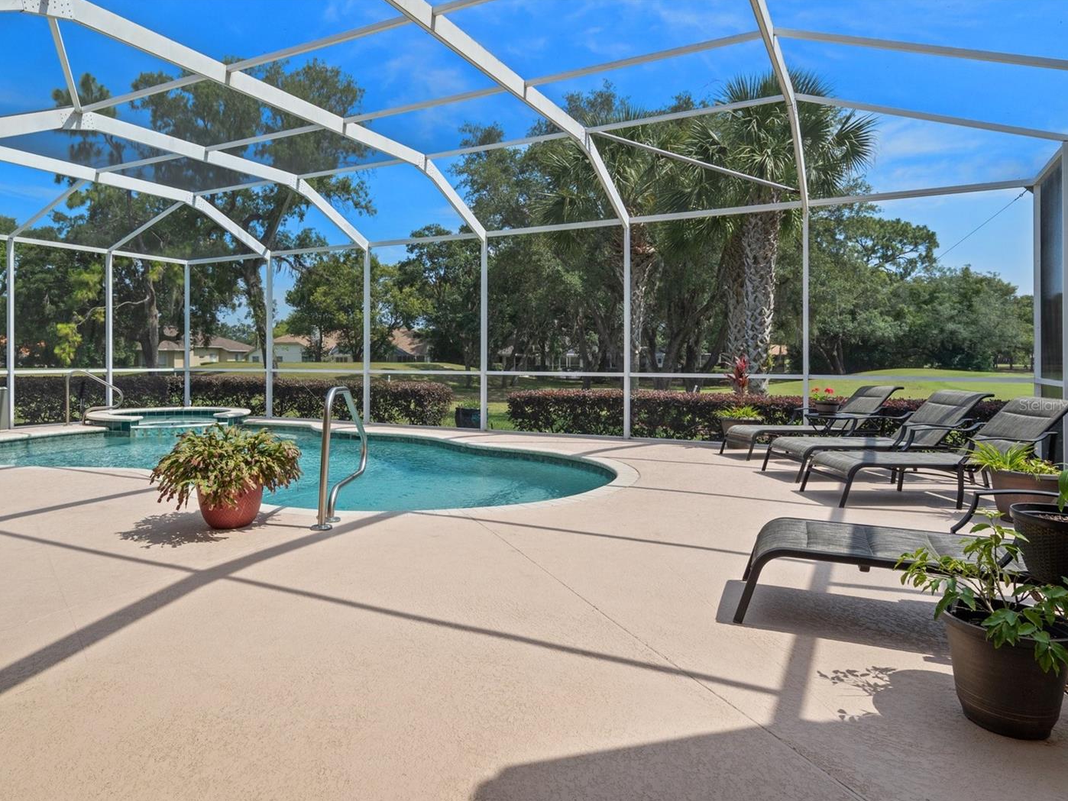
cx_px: 476
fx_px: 679
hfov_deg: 76.1
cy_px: 405
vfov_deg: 61.1
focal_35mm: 22
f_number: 8
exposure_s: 1/640
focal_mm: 20
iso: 320
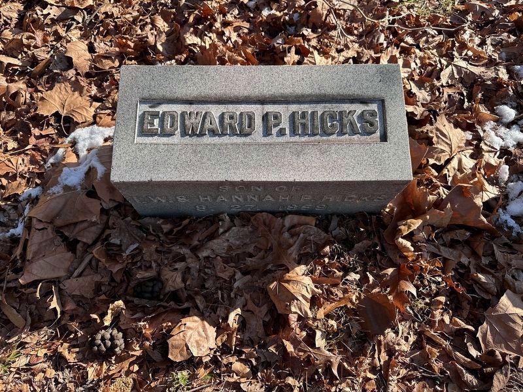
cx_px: 262
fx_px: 363
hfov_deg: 71.6
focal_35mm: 24
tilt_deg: -61.3
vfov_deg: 56.8
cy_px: 196
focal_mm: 6.86
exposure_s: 1/1227
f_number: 1.78
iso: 80
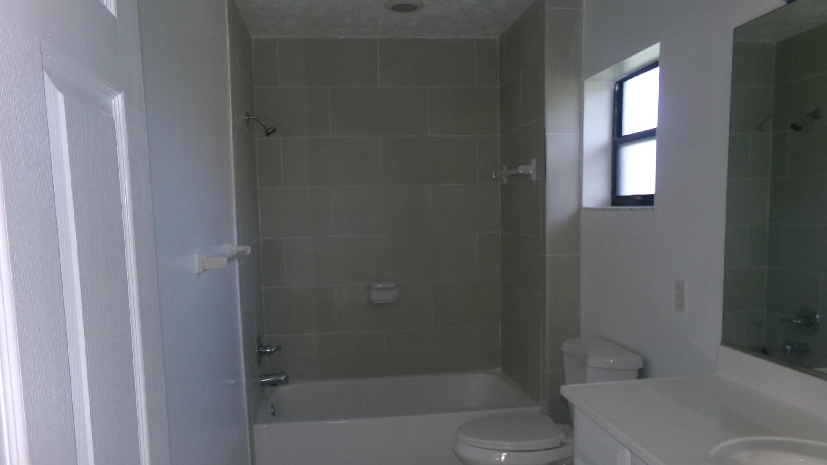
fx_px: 592
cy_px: 271
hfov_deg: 69.9
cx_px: 409
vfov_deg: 42.8
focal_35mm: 27
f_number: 3.7
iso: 200
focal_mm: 4.3
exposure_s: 1/34
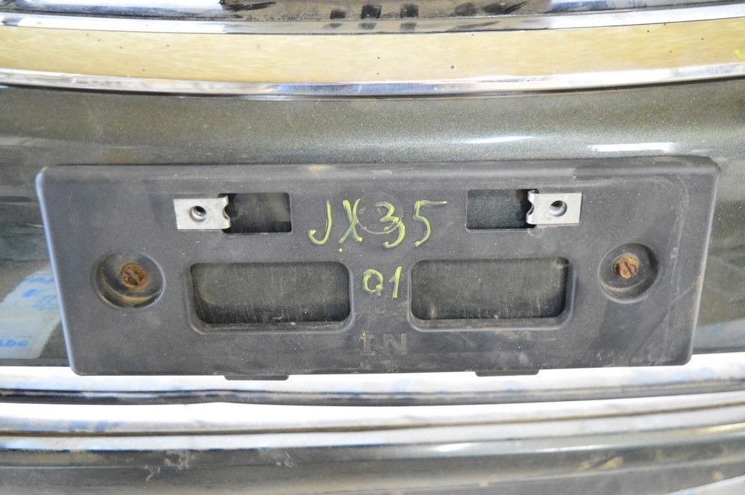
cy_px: 248
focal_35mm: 38
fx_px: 775
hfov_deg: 51.3
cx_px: 372
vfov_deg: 35.4
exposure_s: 1/30
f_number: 4
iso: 6400
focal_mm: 25
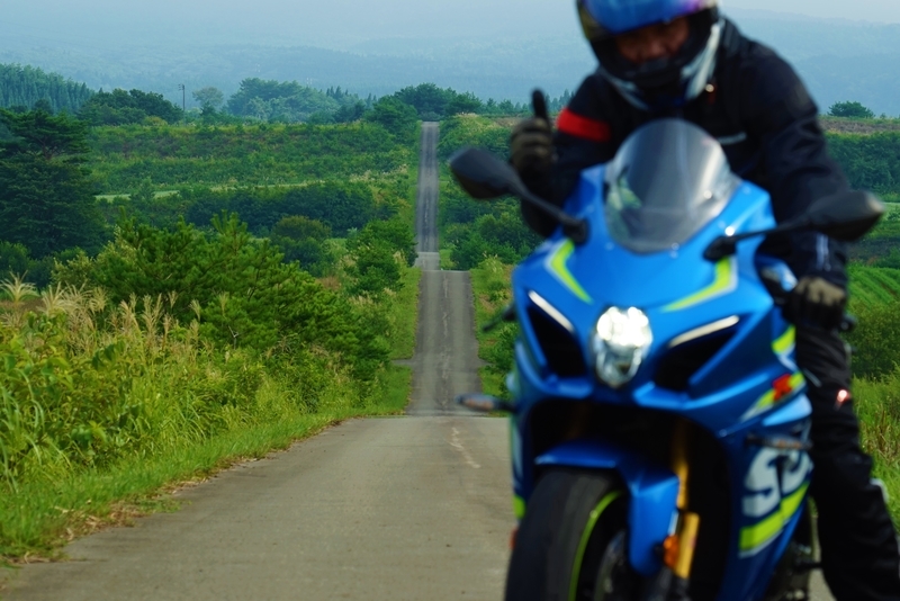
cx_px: 450
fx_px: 2626
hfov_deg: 19.4
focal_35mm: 105
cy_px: 300
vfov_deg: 13.1
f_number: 7.1
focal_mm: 105
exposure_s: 1/200
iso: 100
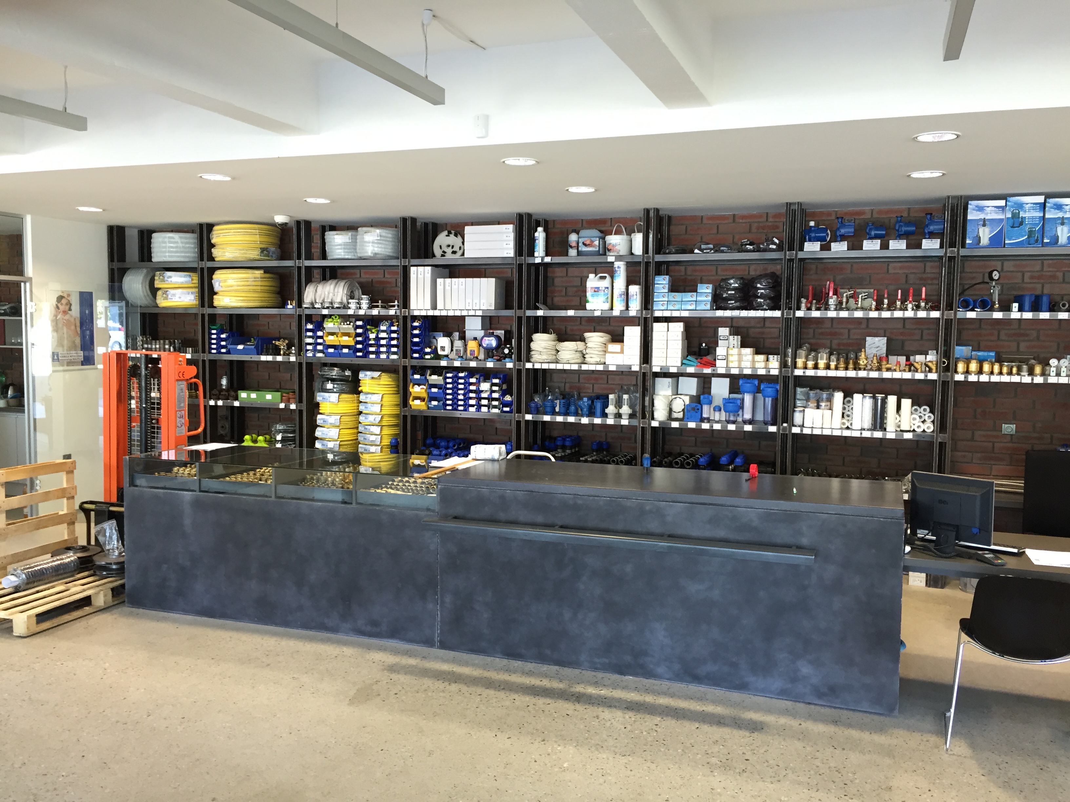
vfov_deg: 48.2
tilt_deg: -3.9
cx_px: 535
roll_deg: -1.7
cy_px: 401
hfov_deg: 61.7
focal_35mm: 29
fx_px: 896
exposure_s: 1/33
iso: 125
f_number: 2.2
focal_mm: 4.15
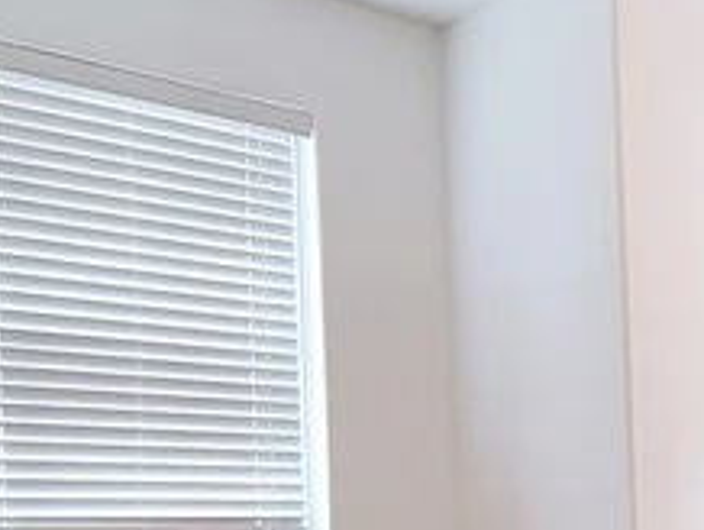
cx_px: 814
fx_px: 1242
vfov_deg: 23.1
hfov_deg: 28.2
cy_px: 530
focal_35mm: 61
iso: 160
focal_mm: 2.2
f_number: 2.2
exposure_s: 1/60.2
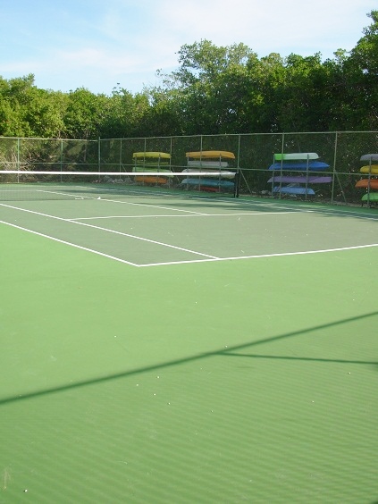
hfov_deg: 37.7
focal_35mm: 38
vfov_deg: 49.0
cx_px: 189
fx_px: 553
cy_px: 252
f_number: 2.9
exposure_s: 1/939
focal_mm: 6.3
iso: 50
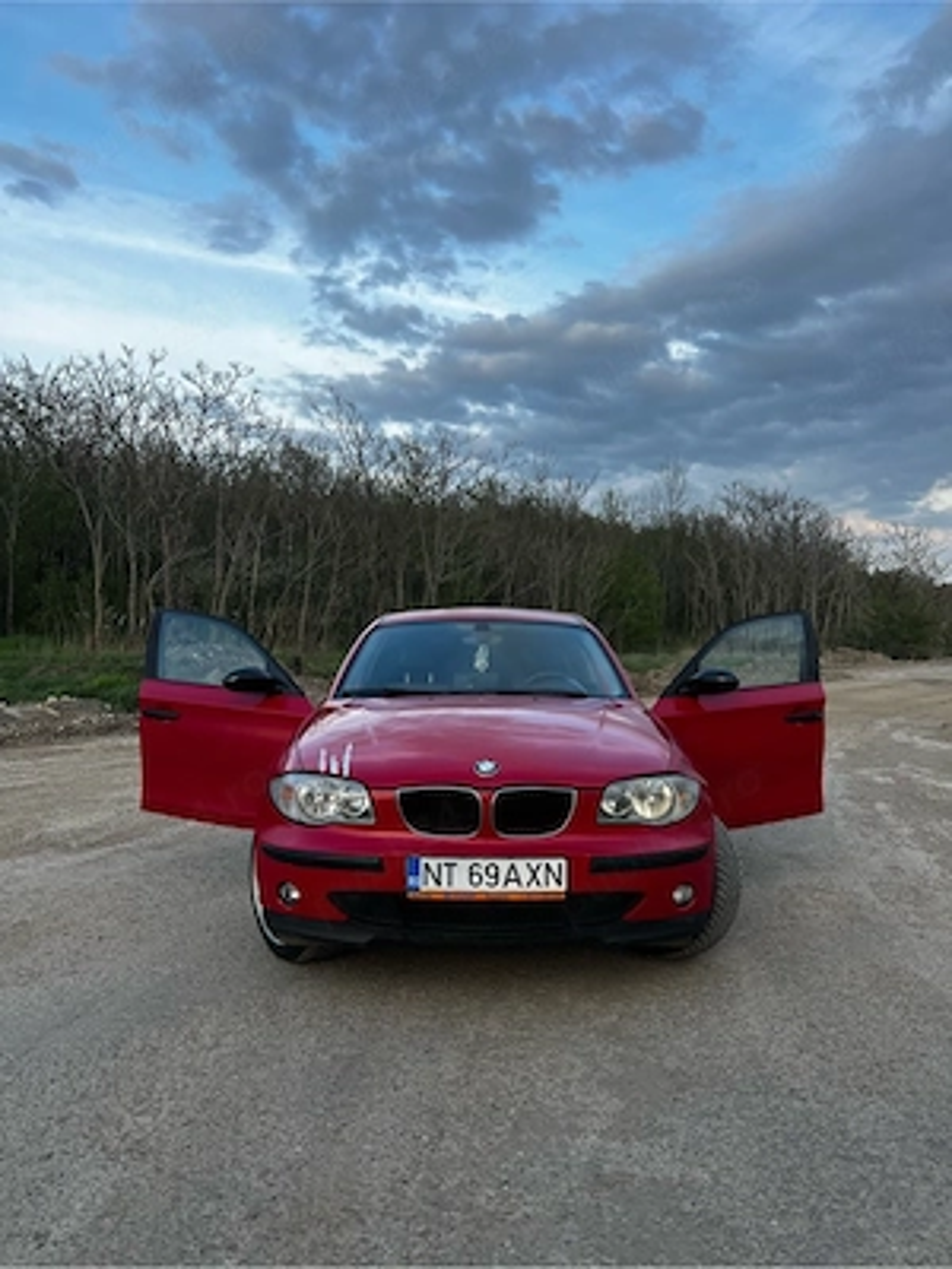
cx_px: 476
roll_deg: -1.2
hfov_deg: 53.1
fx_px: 953
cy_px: 634
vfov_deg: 67.3
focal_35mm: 26
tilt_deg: +0.5
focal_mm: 5.7
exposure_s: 1/495
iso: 50
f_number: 1.5
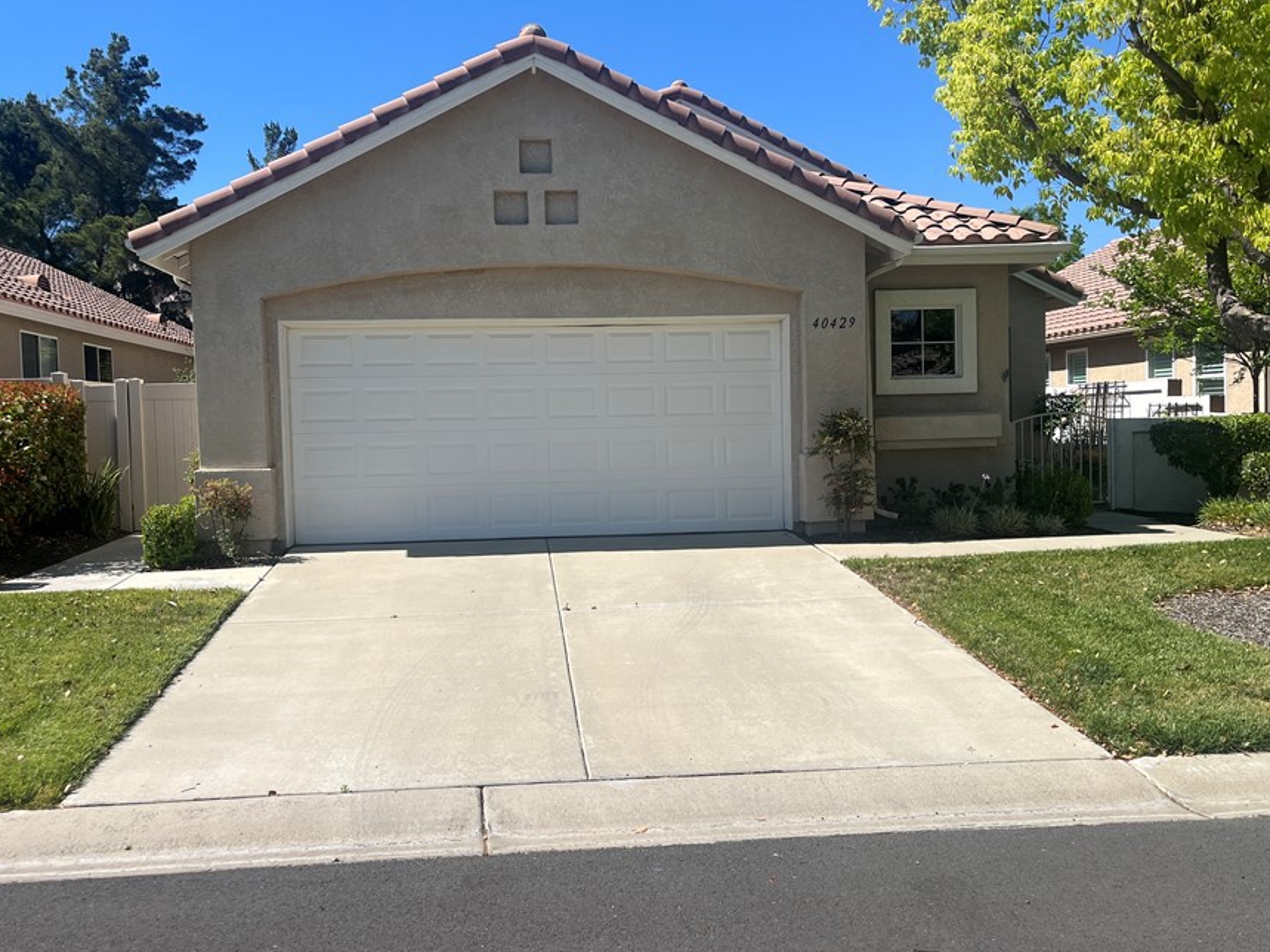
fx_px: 1137
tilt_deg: -0.8
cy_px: 466
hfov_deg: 58.4
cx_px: 624
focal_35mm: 31
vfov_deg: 45.4
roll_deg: +2.0
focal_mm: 5.1
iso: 50
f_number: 1.6
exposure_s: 1/3876
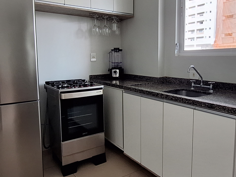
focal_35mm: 28
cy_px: 83
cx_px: 132
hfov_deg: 63.2
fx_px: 191
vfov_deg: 49.7
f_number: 2.2
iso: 100
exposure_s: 1/40
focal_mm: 1.74
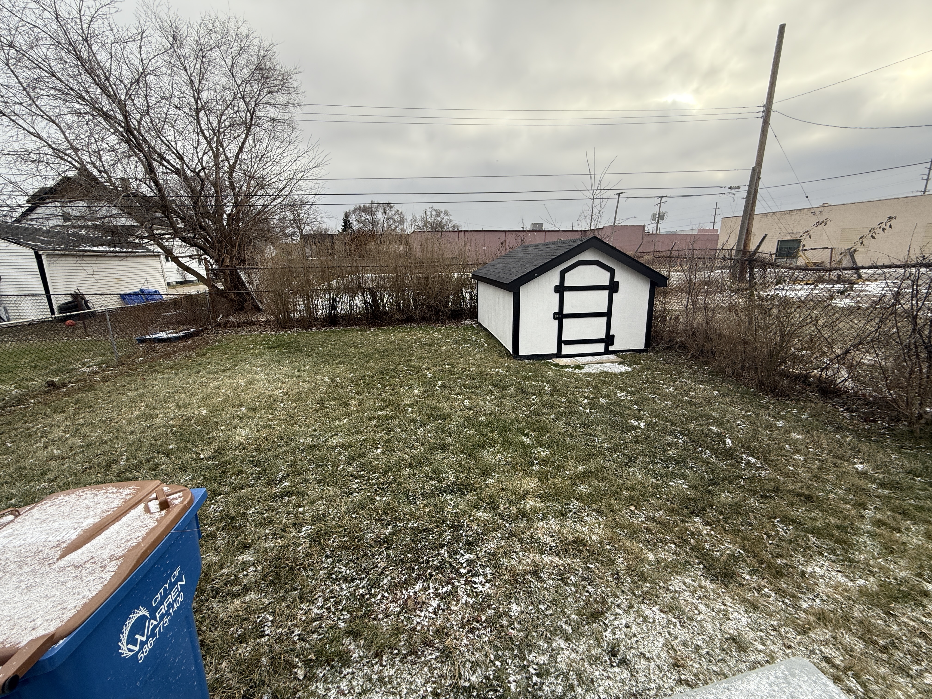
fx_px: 377
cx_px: 466
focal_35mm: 14
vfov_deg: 85.7
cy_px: 350
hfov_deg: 102.1
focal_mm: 2.22
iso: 50
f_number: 2.2
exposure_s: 1/308
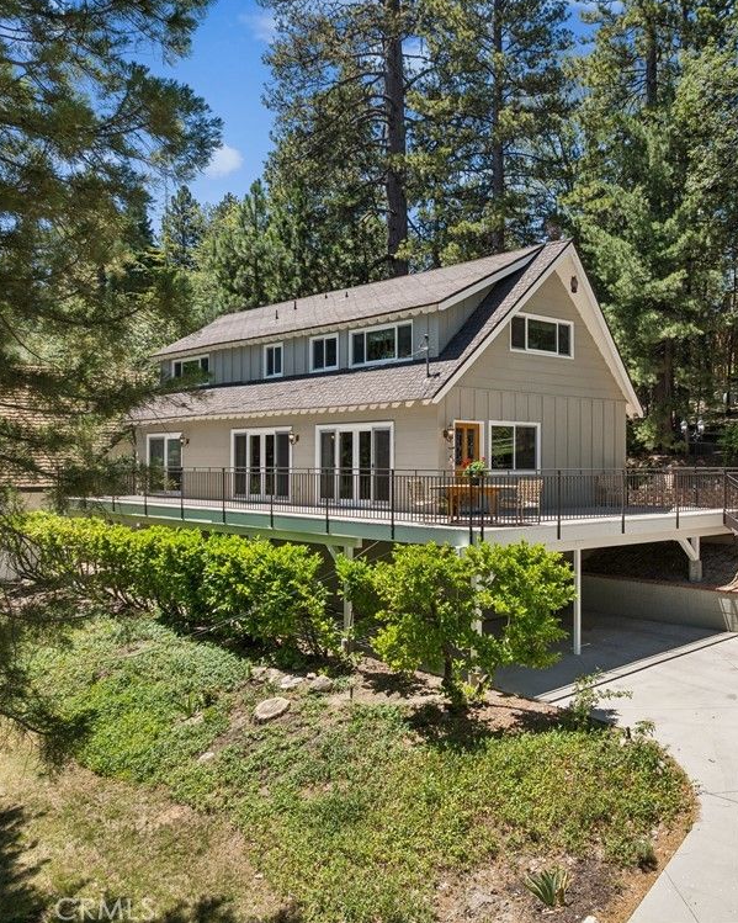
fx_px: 874
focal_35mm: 32
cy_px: 455
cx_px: 466
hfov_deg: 45.4
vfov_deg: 55.7
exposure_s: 1/60
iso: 110
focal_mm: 12.3
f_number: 2.8
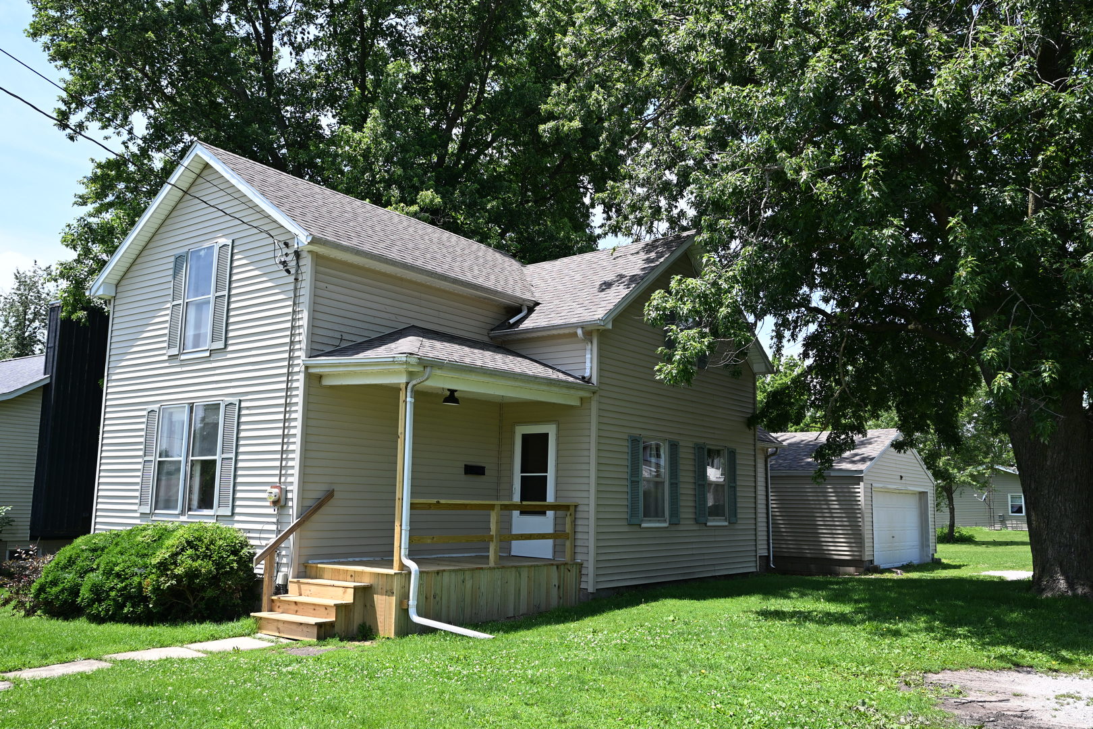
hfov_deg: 60.7
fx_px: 934
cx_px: 546
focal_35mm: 31
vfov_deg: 42.6
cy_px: 364
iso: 100
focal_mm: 20.5
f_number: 5.6
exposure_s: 1/250
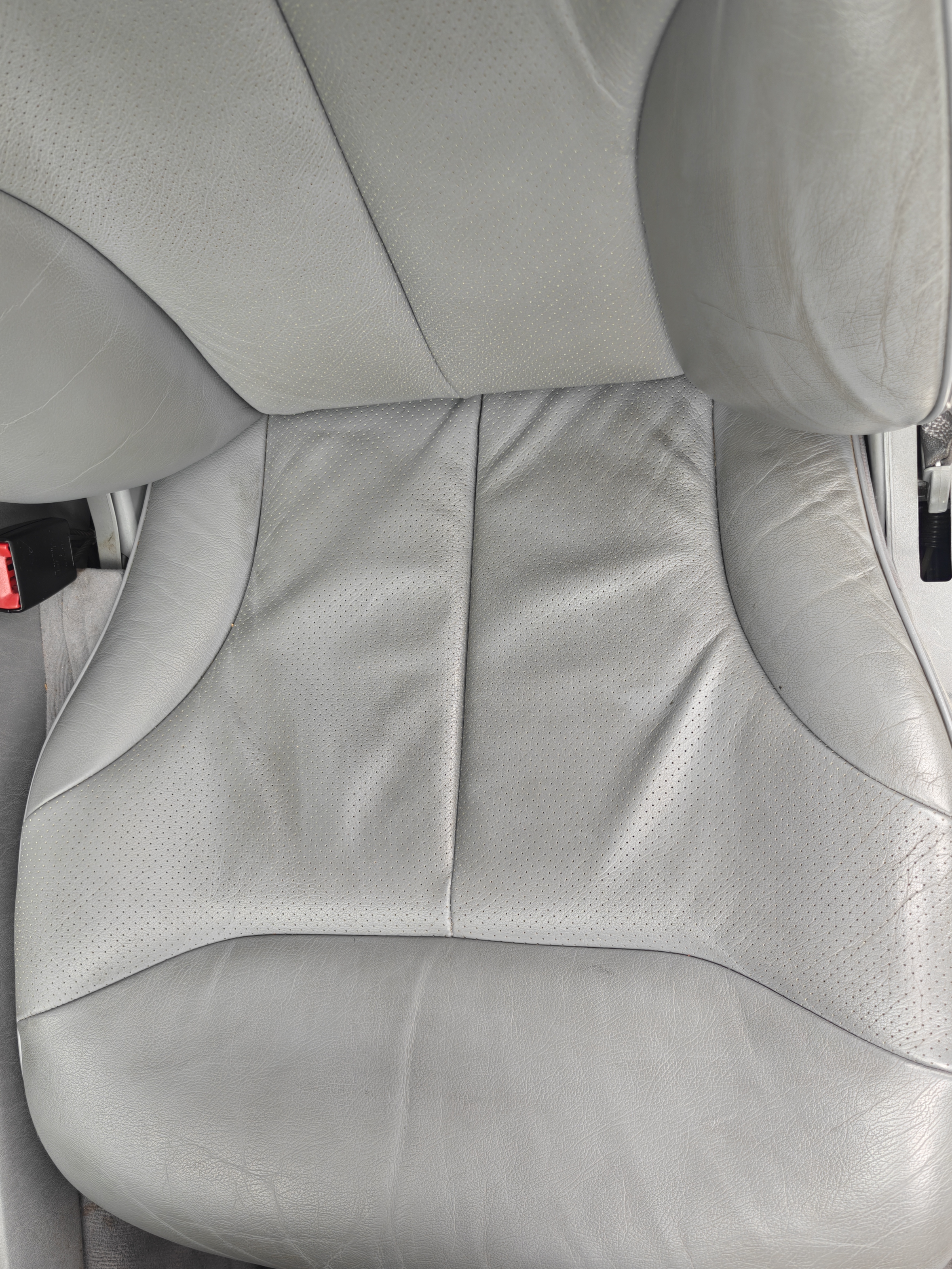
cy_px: 703
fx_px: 1100
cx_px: 462
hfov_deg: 46.8
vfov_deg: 59.8
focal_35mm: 30
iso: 100
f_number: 1.6
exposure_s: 1/300
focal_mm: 6.06
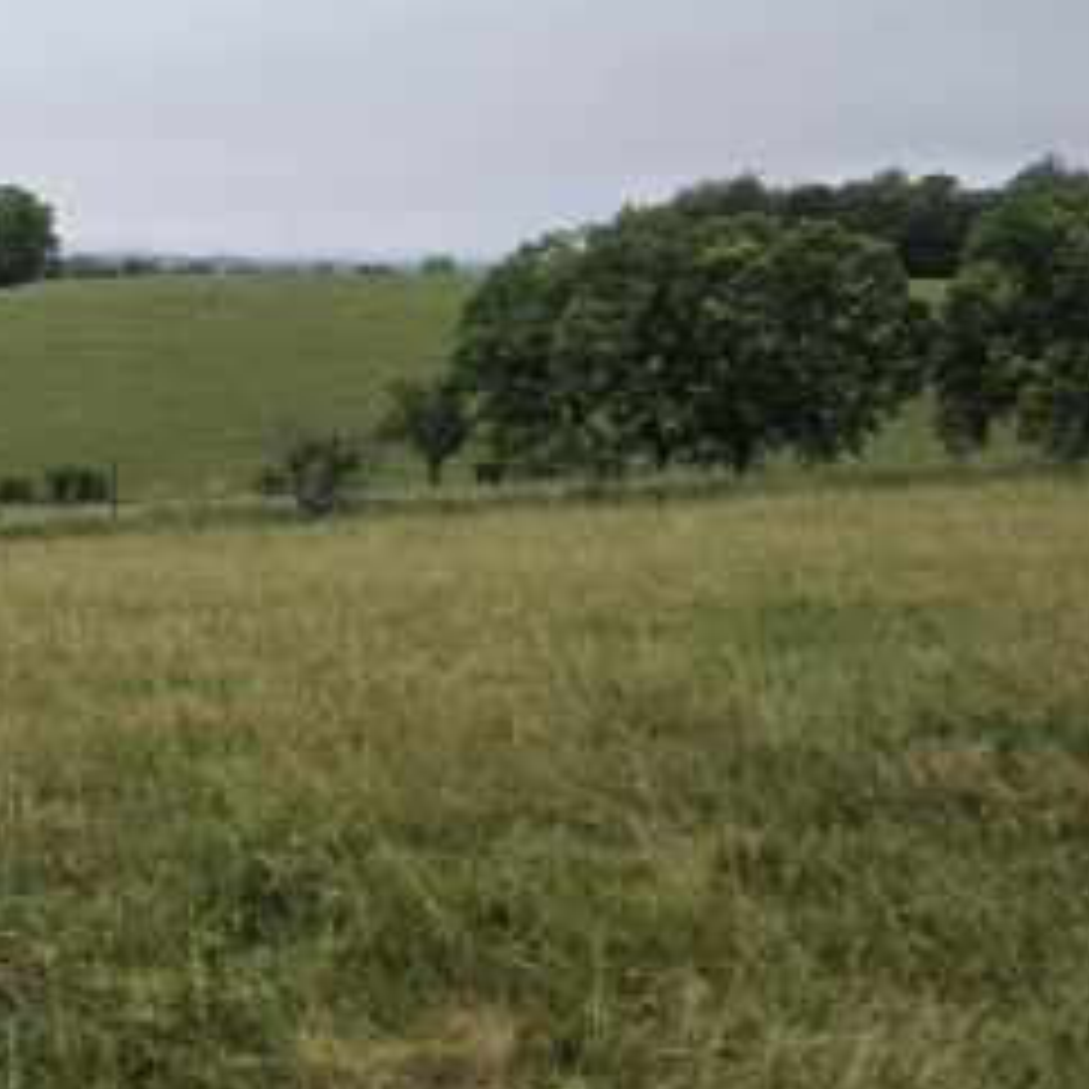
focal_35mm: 56
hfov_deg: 28.4
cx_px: -38
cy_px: 364
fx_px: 1993
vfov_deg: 30.3
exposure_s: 1/1255
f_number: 1.8
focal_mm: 5.4
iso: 25
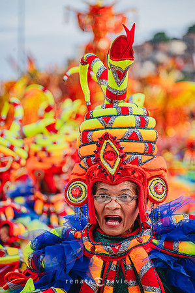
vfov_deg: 11.4
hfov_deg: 7.6
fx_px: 1466
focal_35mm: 180
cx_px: 98
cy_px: 146
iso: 640
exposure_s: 1/1600
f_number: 5.6
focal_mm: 180
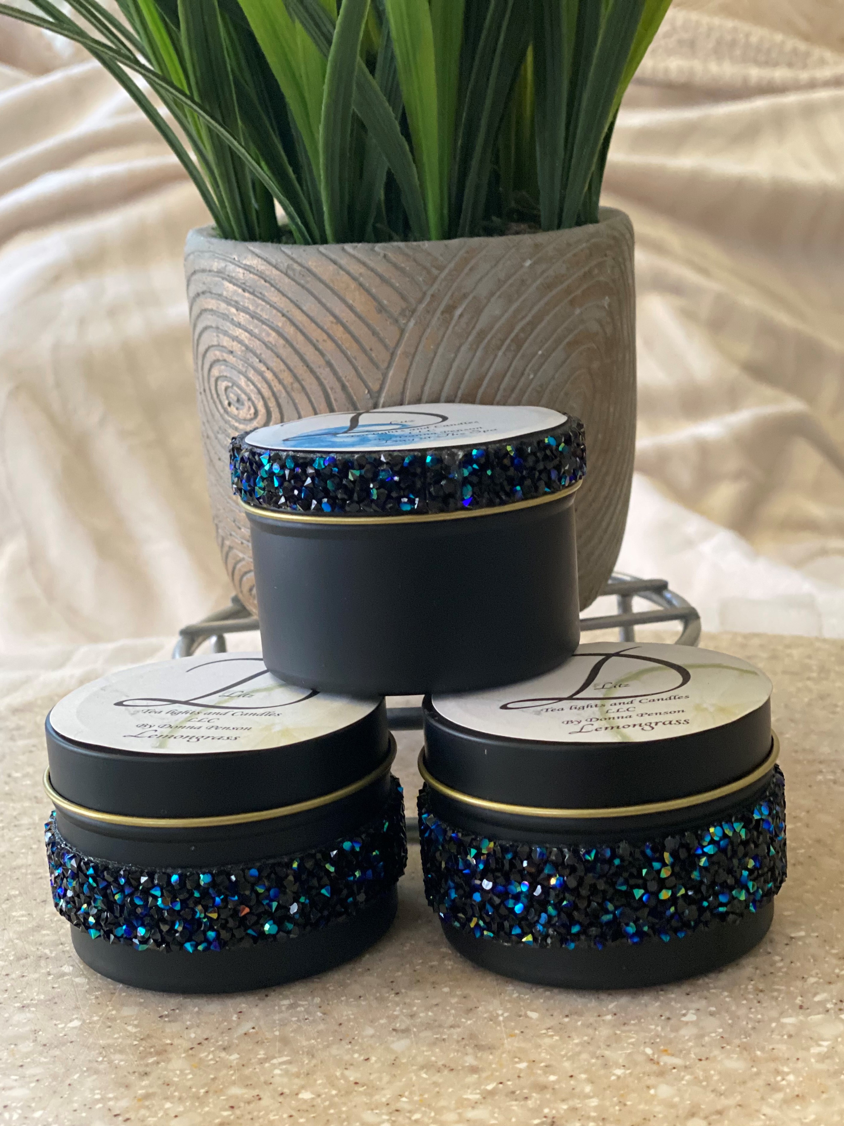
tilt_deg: -13.8
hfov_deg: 28.0
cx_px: 422
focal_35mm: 52
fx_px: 1690
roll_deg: +5.0
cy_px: 563
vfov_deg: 36.8
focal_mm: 6
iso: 320
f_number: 2
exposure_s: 1/40
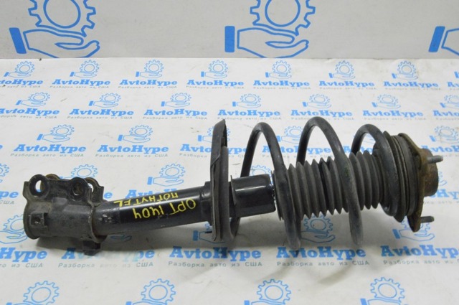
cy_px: 152
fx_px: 458
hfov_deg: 53.2
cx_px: 230
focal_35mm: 36
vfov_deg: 36.8
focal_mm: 24
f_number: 20
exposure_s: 1/20
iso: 6400
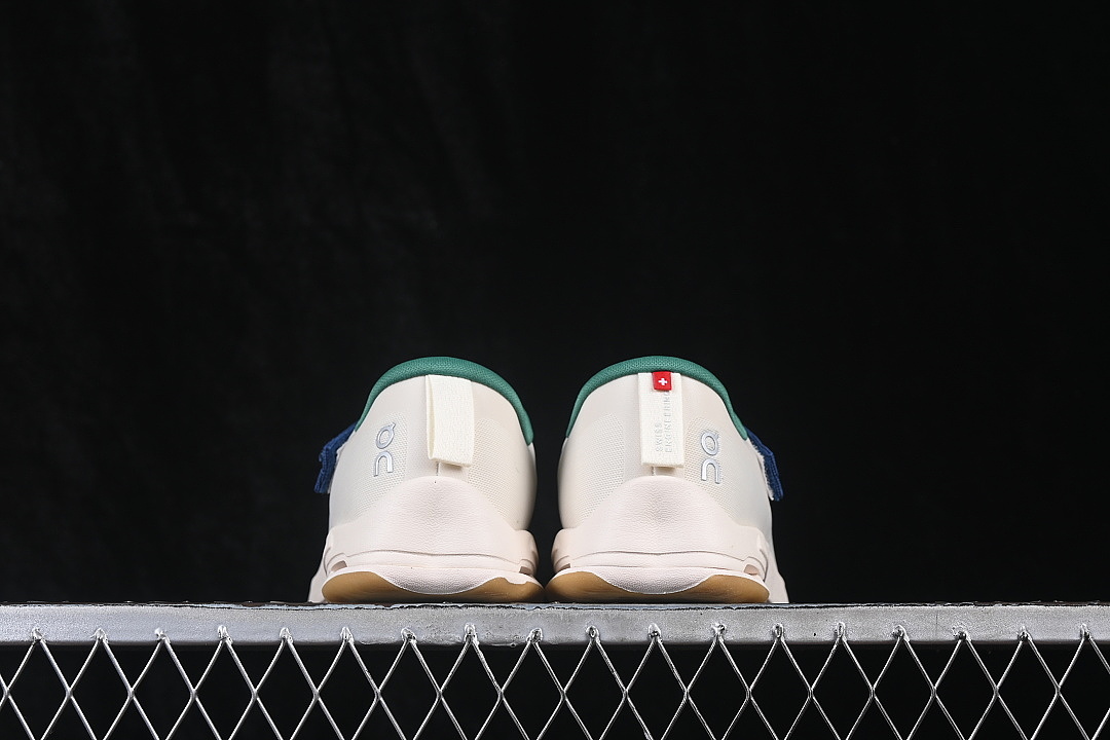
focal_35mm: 75
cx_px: 555
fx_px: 2312
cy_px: 370
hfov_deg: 27.0
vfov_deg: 18.2
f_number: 8
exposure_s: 1/80
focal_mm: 50
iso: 160
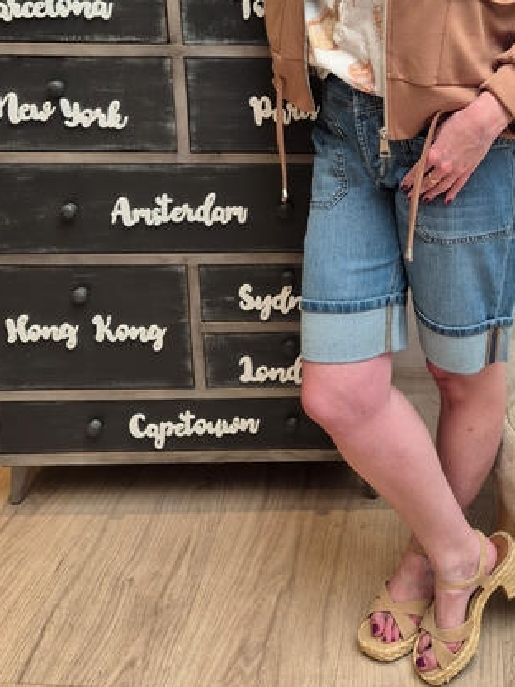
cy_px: 92
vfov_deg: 41.8
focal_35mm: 42
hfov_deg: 33.4
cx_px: 408
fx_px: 833
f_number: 1.8
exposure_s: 1/100
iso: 160
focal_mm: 5.4
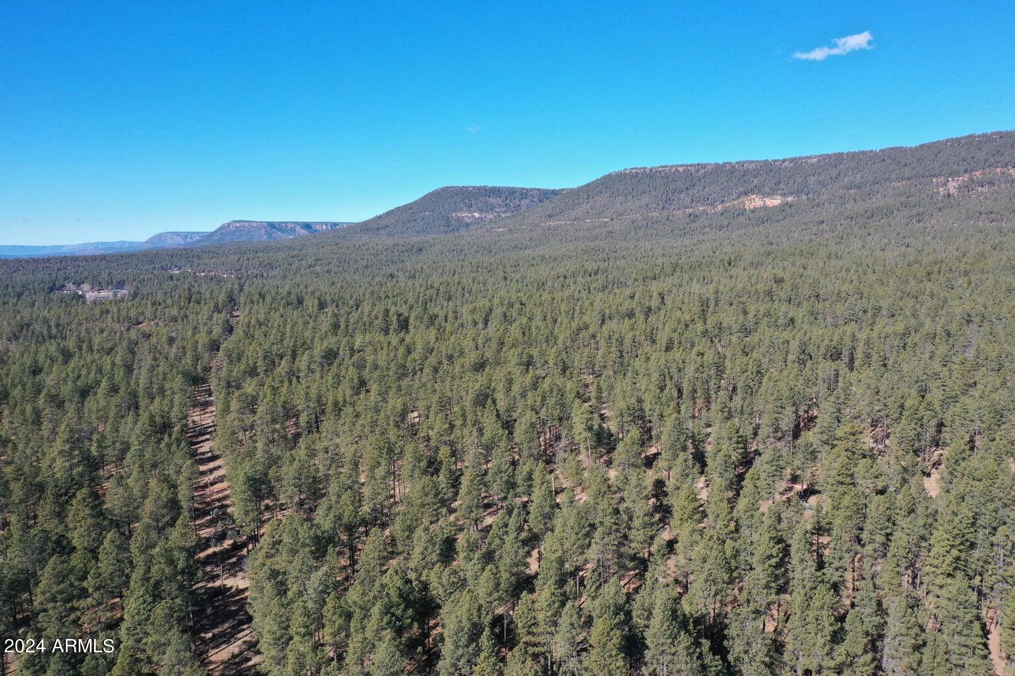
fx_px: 789
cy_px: 338
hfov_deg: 65.5
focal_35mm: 28
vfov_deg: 46.4
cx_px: 508
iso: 100
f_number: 5.6
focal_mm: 10.26
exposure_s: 1/320
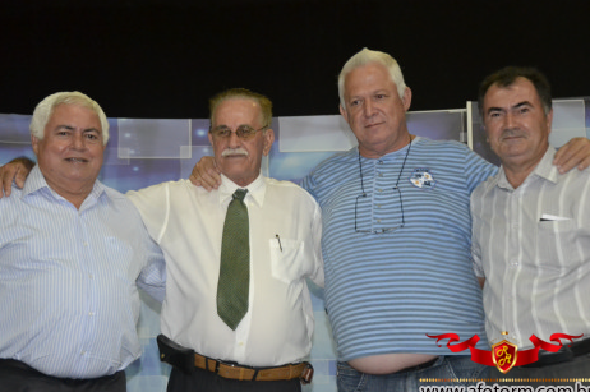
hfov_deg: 26.0
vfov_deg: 17.5
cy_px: 206
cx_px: 286
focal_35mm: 78
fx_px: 1277
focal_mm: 48
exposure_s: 1/60
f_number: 4.8
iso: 3200
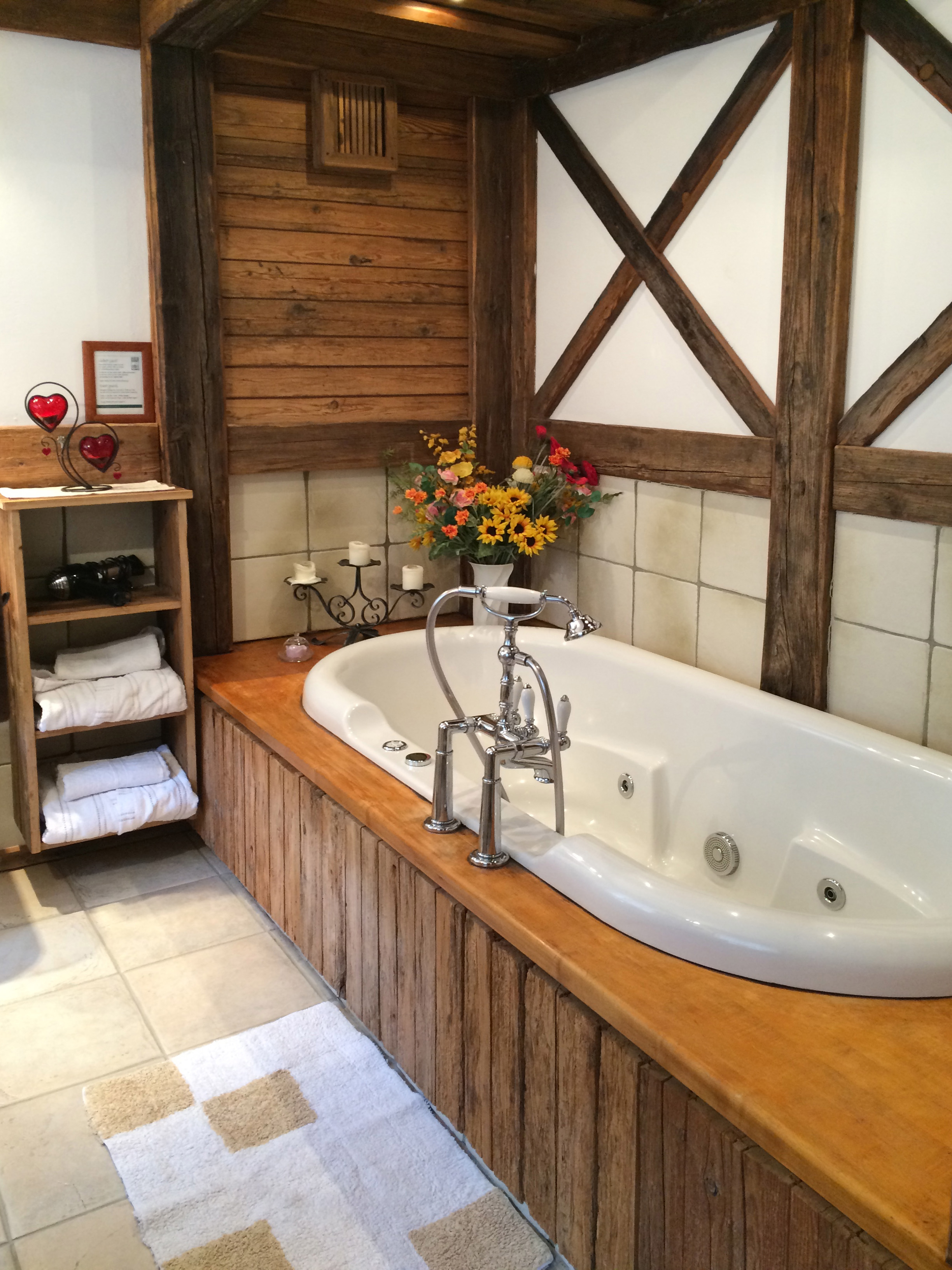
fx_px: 1063
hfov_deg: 48.2
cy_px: 635
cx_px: 476
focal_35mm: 29
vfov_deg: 61.7
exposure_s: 1/33
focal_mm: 4.15
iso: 160
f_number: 2.2
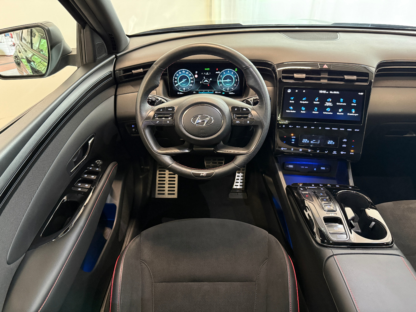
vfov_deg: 56.8
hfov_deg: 71.6
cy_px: 156
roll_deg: +0.4
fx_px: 288
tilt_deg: -35.0
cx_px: 208
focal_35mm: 24
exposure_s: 1/33
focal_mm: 6.76
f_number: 1.78
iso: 1000
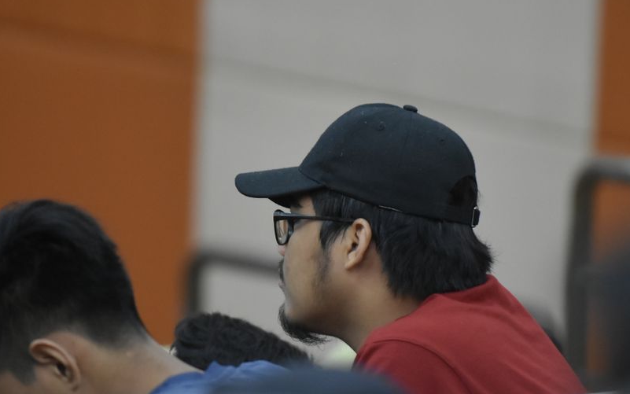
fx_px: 6715
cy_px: 197
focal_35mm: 391
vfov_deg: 3.4
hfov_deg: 5.4
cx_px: 310
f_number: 2.8
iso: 2500
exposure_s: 1/160
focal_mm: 200
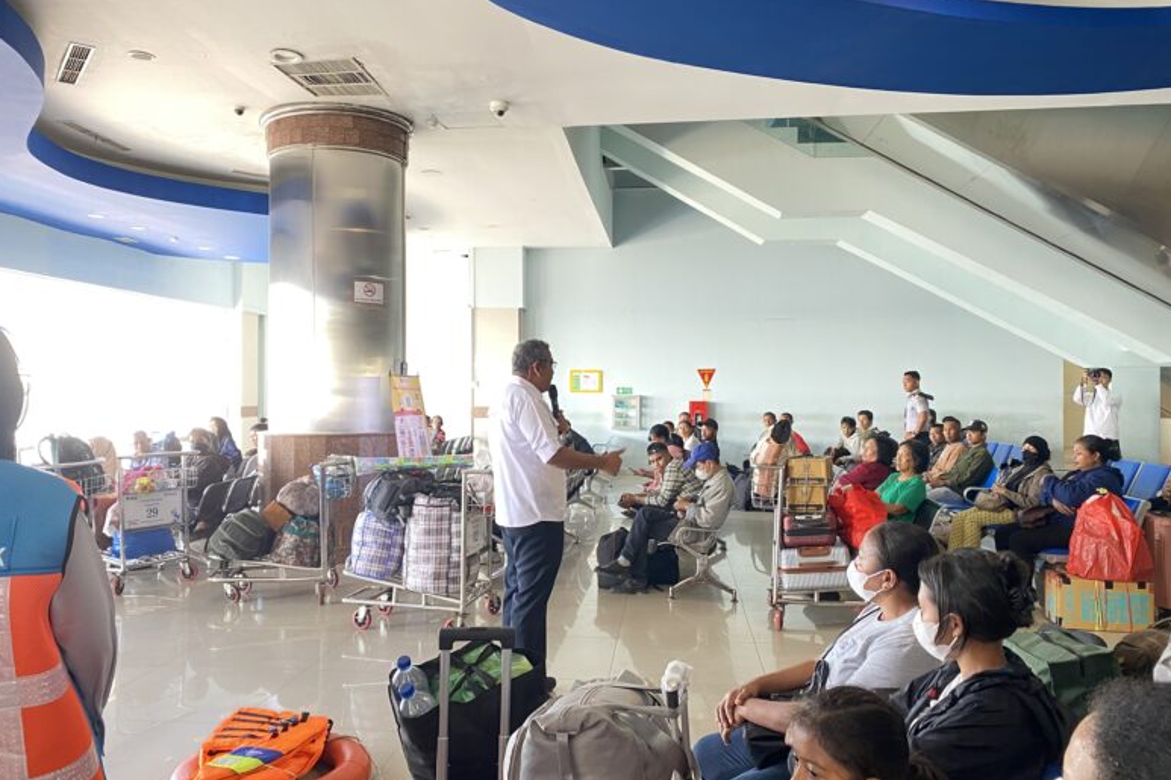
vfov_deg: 46.4
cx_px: 573
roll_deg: -0.1
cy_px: 385
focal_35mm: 28
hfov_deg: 65.5
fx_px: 911
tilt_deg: -0.2
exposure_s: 1/60
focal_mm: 4.25
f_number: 1.8
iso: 200
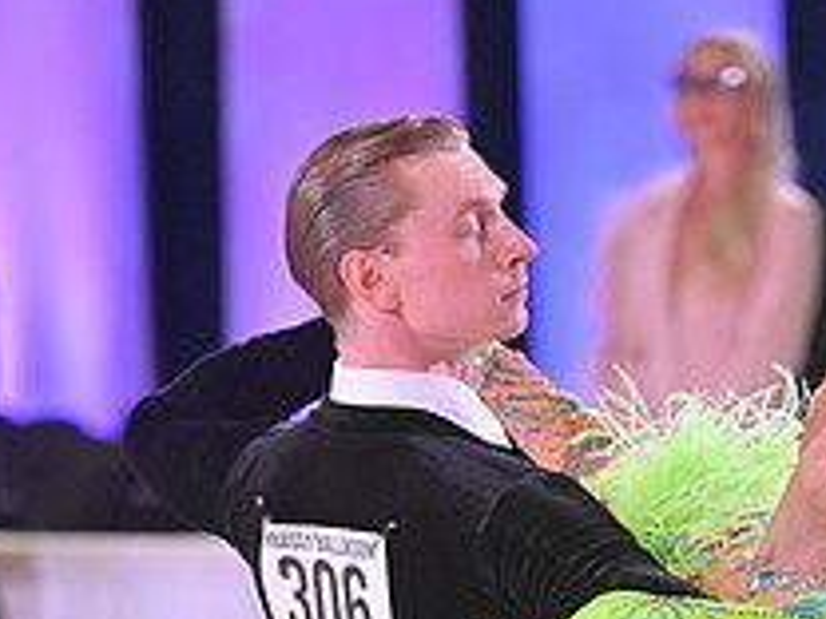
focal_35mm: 497
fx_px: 11859
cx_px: 653
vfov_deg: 3.0
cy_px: 1036
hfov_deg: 4.0
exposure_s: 1/400
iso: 4000
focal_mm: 185
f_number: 5
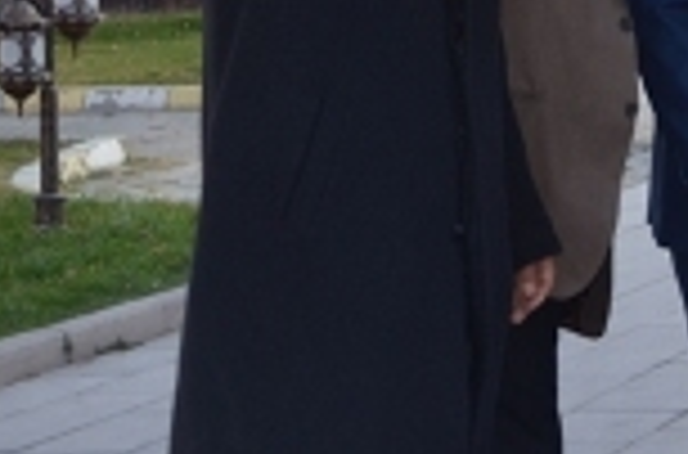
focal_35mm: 151
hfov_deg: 12.5
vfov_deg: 9.0
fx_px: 2877
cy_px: 31
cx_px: 1237
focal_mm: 24
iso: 180
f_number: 4
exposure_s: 1/250
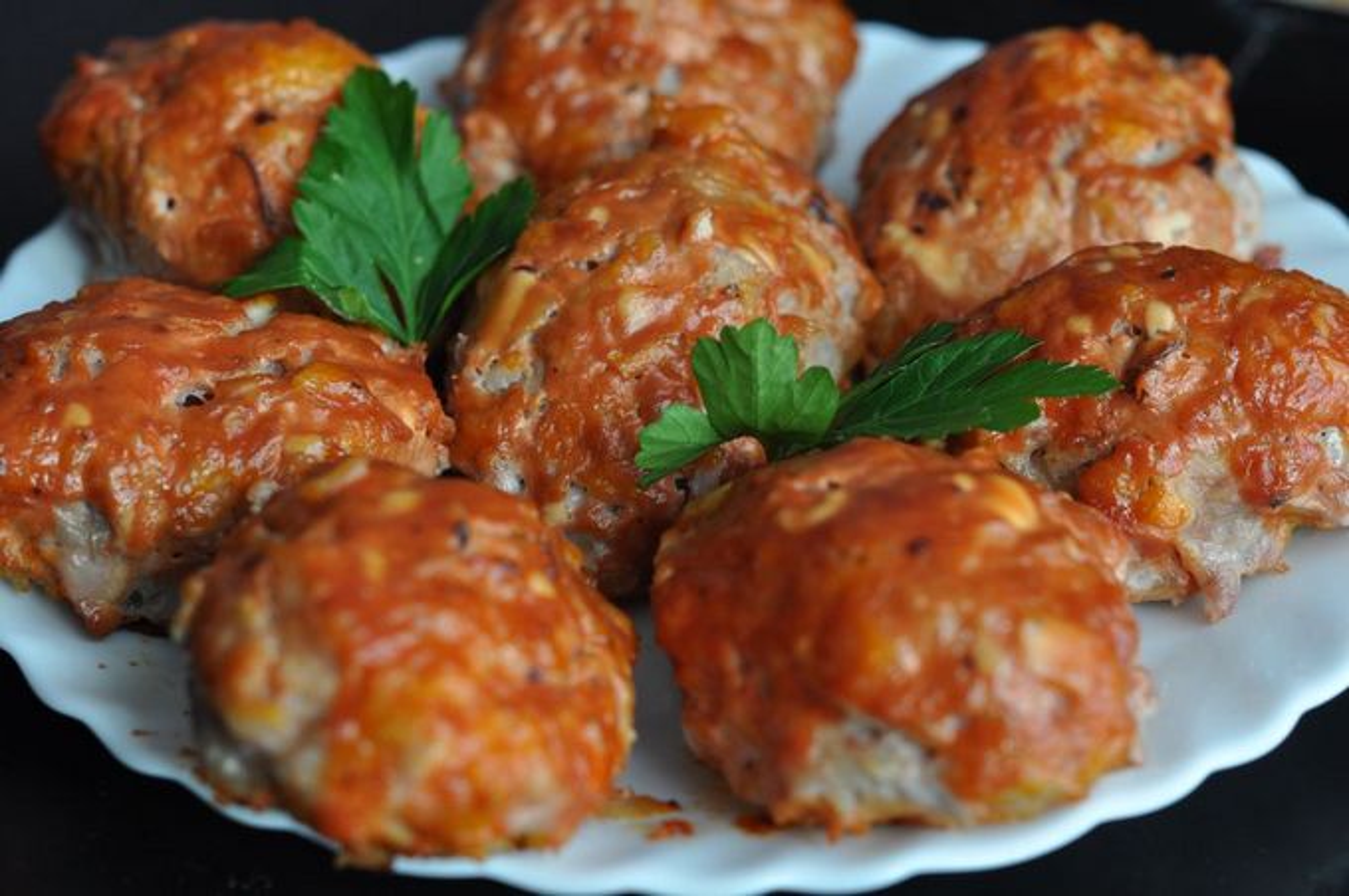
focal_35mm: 75
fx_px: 2808
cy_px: 448
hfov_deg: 27.0
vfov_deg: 18.1
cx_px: 674
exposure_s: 1/80
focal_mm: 50
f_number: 4.5
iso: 400
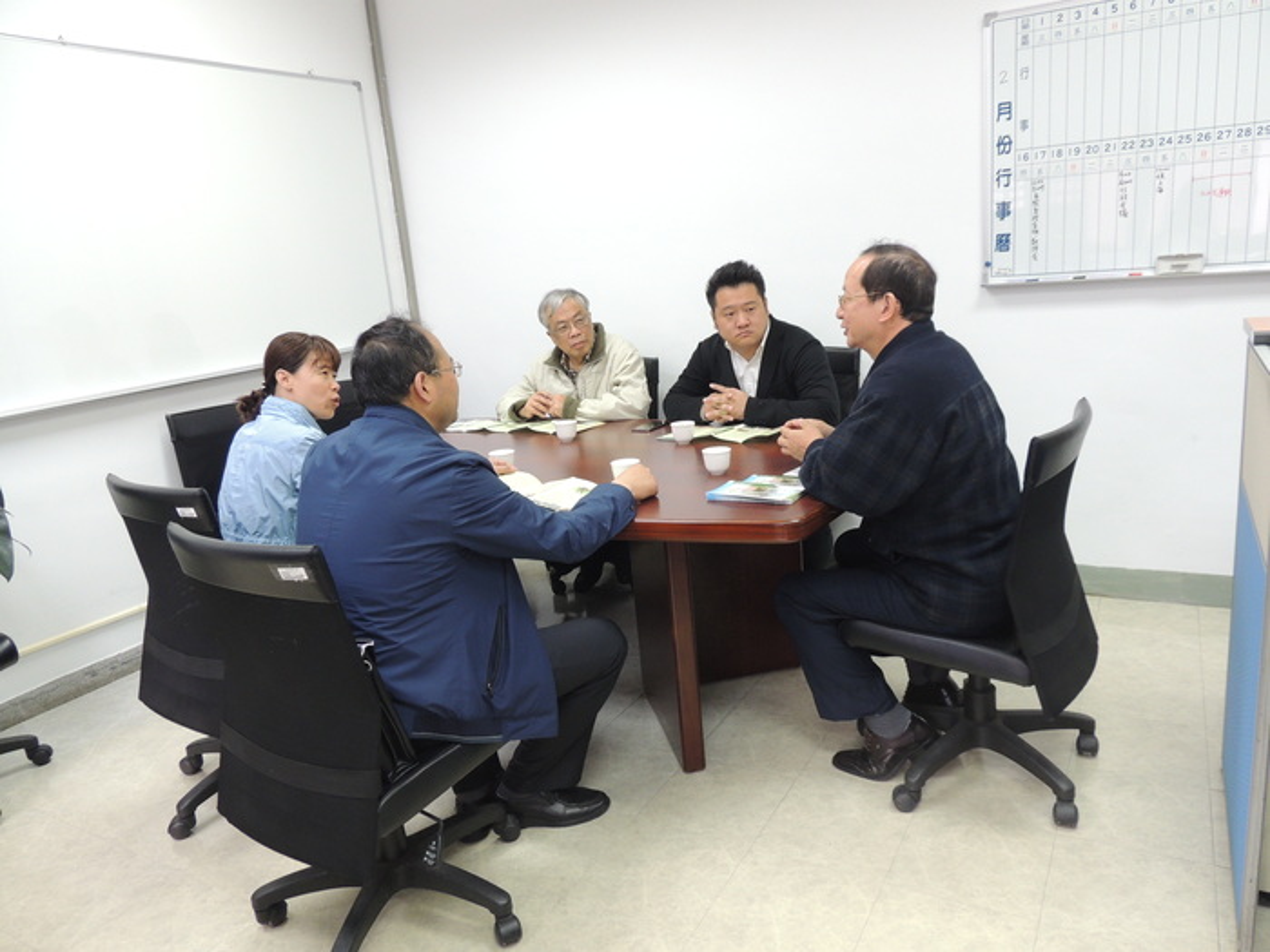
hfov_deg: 71.6
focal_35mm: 24
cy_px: 476
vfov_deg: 56.8
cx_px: 635
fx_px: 881
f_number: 3
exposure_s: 1/30
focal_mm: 4.3
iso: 320
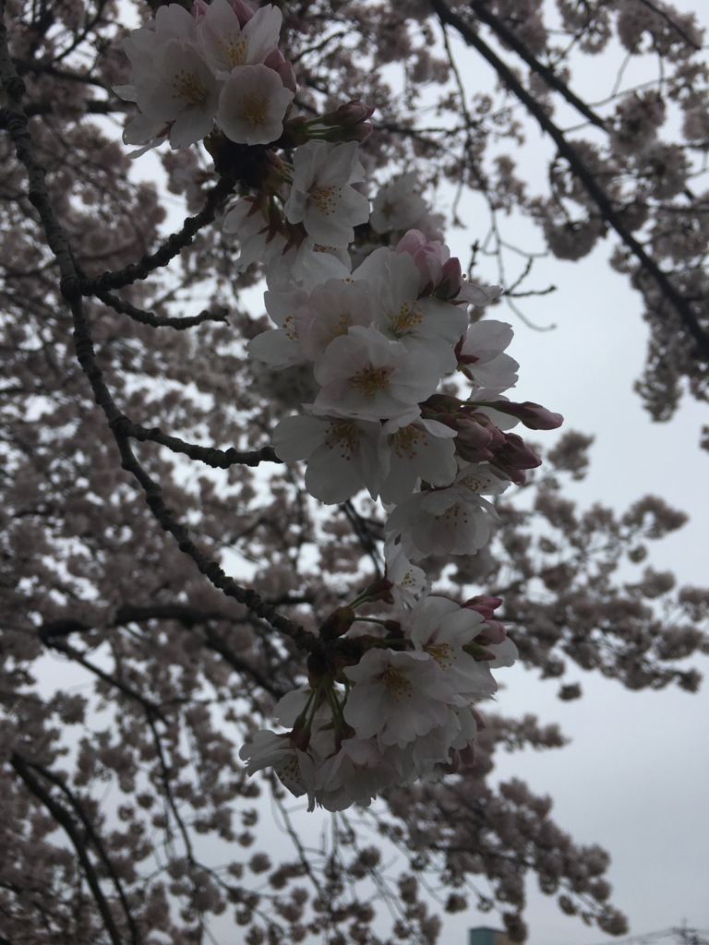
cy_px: 472
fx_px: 792
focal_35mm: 29
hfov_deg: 48.2
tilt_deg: +36.6
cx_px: 354
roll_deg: -7.1
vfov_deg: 61.7
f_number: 2.2
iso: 25
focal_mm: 4.15
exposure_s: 1/1603
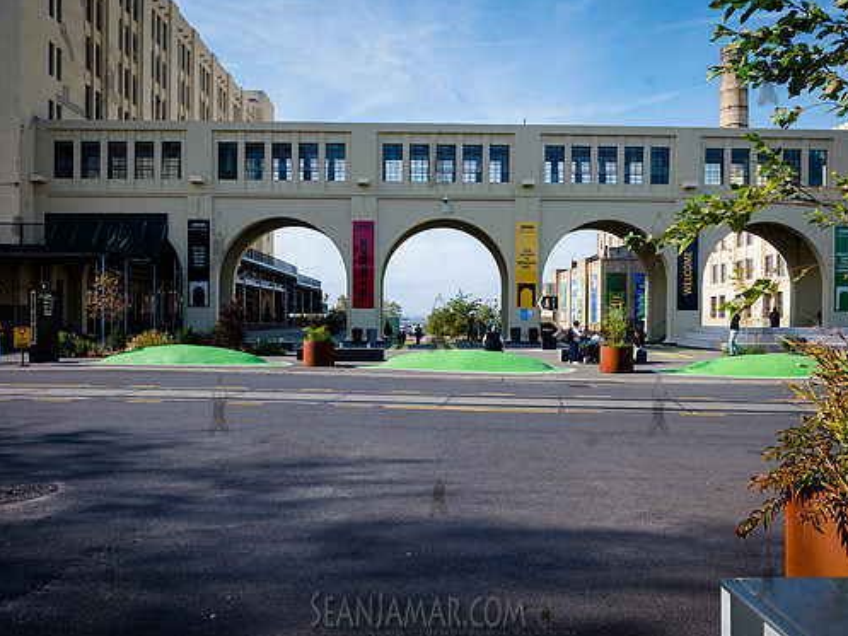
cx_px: 437
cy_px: 322
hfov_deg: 65.3
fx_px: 662
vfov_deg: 51.4
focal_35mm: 27
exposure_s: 1/2500
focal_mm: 24
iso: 800
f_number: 6.3
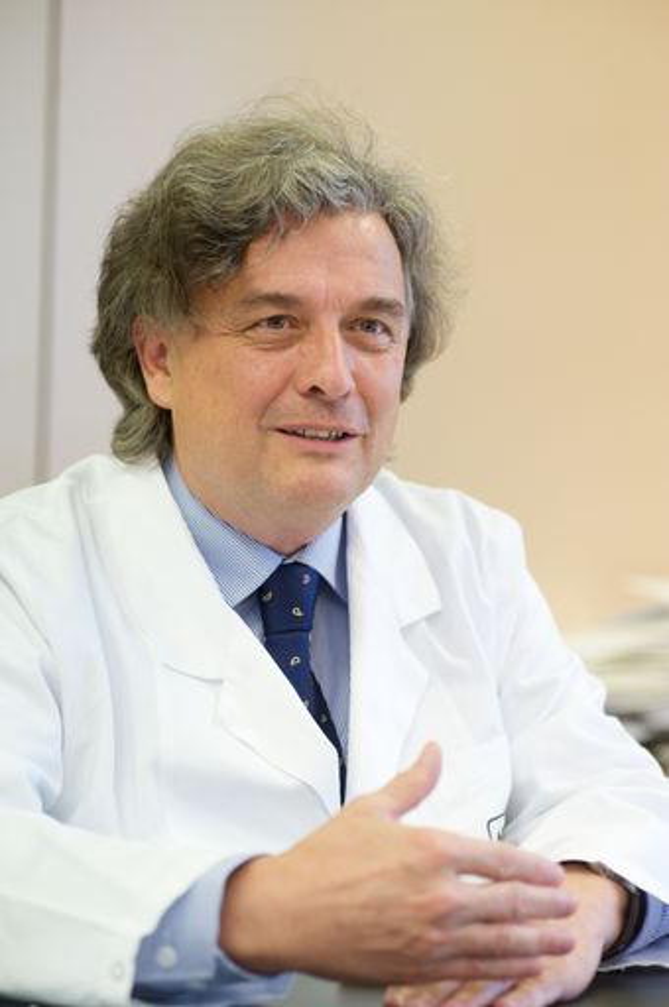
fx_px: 2571
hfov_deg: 14.8
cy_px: 504
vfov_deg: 22.2
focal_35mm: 92
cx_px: 334
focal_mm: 92
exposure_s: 1/250
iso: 1600
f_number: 4
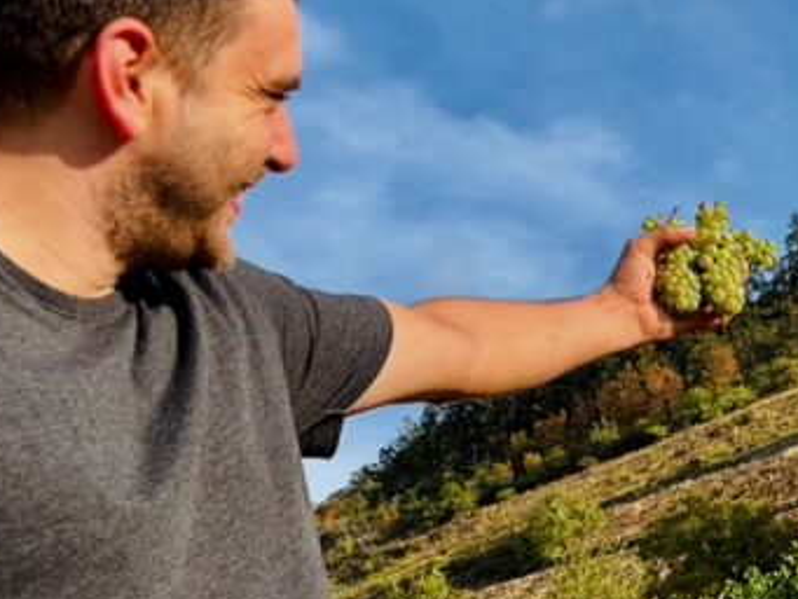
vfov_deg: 18.6
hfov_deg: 23.1
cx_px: 938
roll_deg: +9.0
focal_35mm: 78
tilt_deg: +11.2
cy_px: 538
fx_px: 1799
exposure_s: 1/2451
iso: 50
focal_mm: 5.96
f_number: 1.6
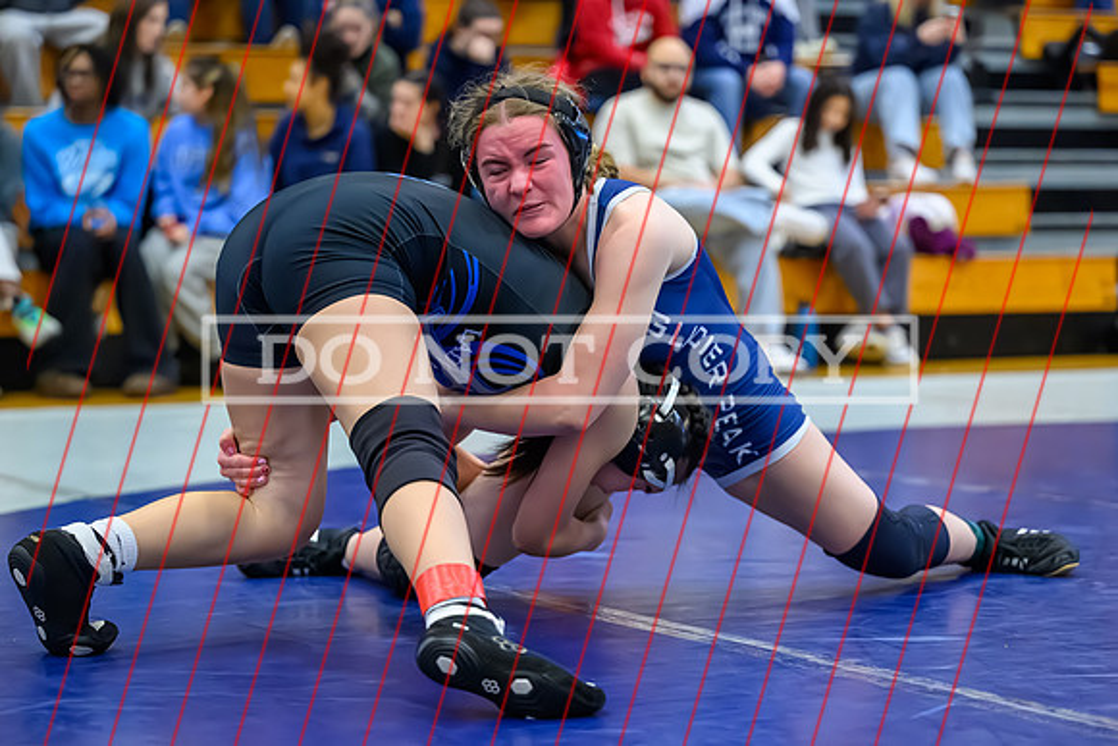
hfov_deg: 19.7
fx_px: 3214
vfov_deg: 13.2
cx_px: 570
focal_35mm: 103
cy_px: 410
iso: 10000
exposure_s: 1/500
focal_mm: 92
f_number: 2.8
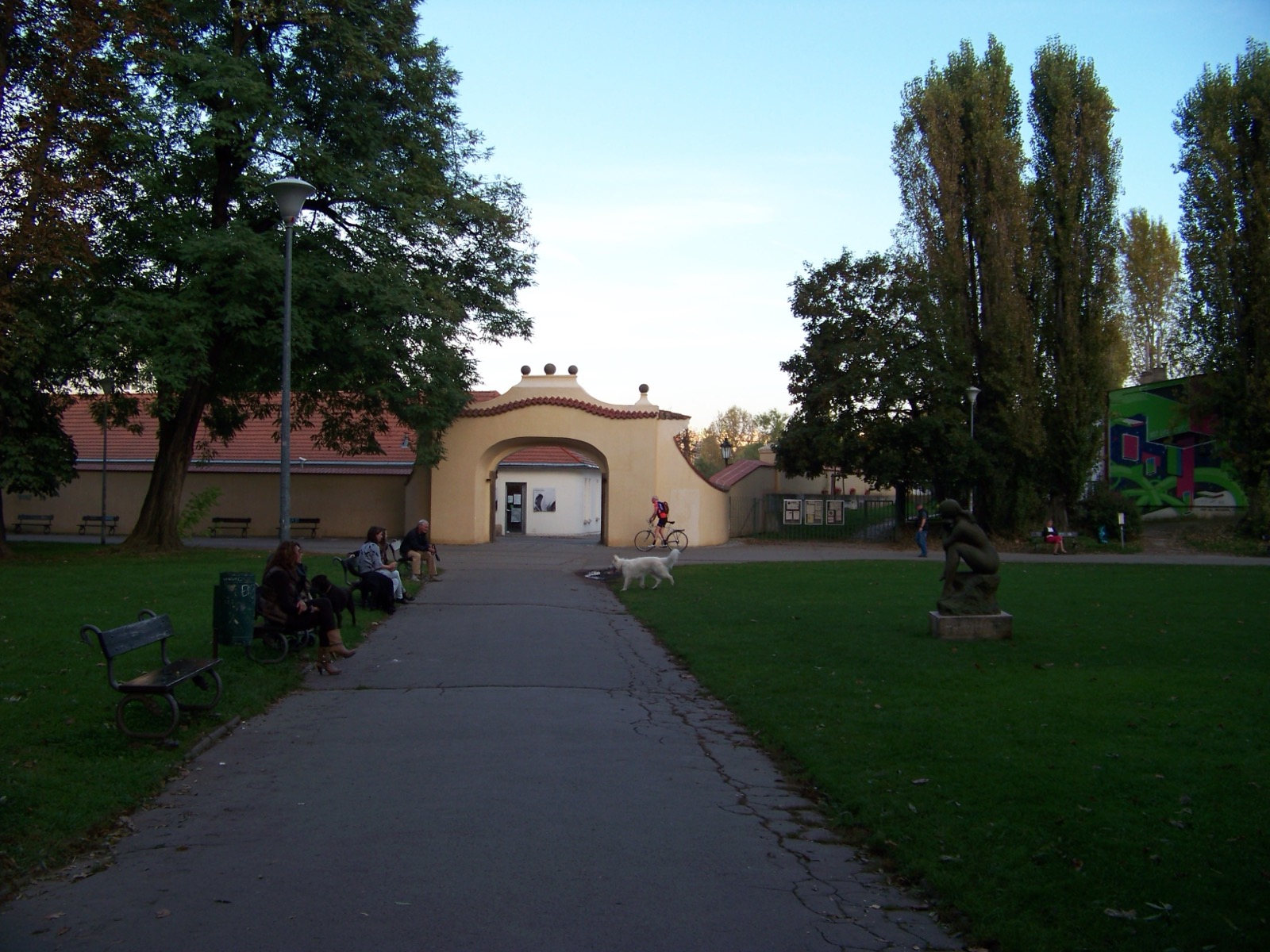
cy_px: 476
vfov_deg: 39.7
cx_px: 635
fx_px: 1321
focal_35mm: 36
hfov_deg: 51.4
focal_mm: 5.85
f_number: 2.8
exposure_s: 1/160
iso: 64
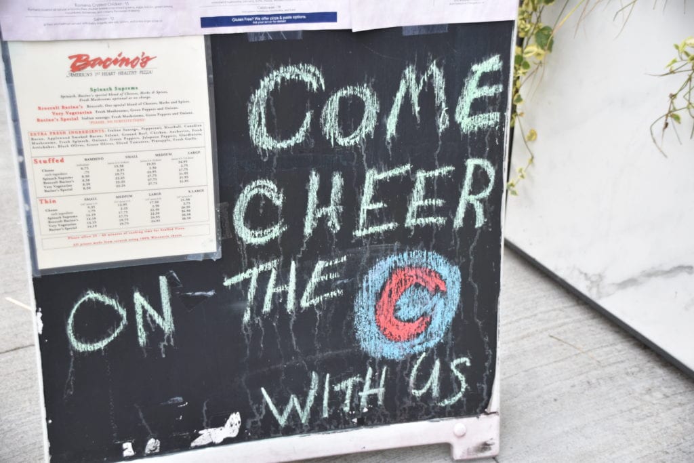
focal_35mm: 57
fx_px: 1099
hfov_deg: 35.0
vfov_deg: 23.8
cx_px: 347
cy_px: 232
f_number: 5
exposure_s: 1/100
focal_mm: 38
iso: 400
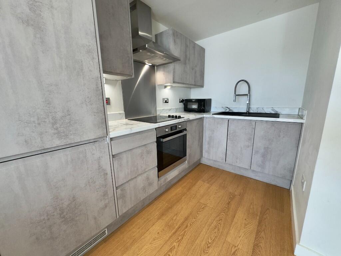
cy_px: 128
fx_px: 138
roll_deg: +1.4
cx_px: 170
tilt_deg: -11.2
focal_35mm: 14
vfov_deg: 85.7
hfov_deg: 102.1
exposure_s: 1/100
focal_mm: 2.22
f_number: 2.2
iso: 125
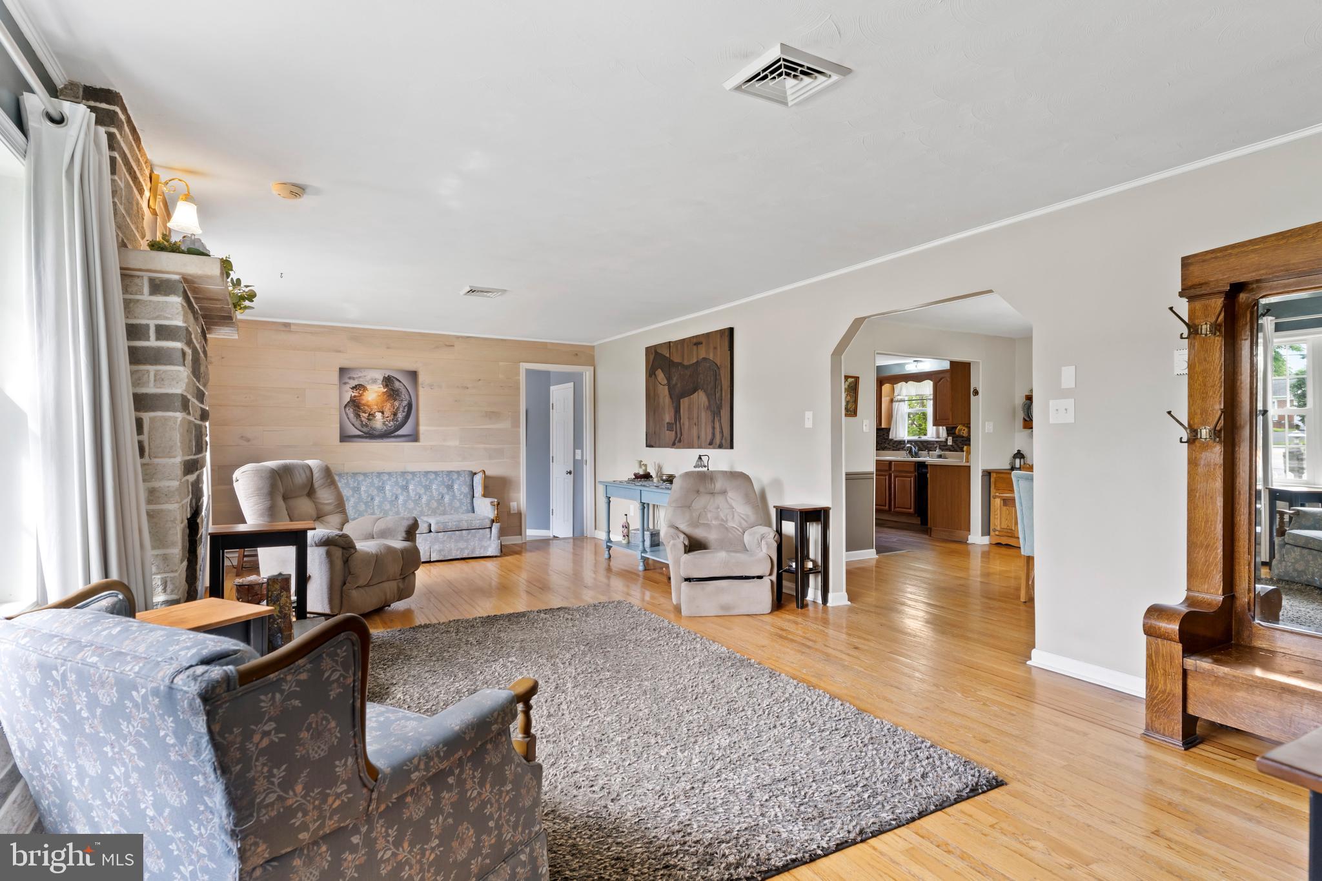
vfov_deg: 67.4
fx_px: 661
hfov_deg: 90.0
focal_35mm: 18
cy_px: 440
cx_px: 661
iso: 500
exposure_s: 1/8
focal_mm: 18
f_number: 8
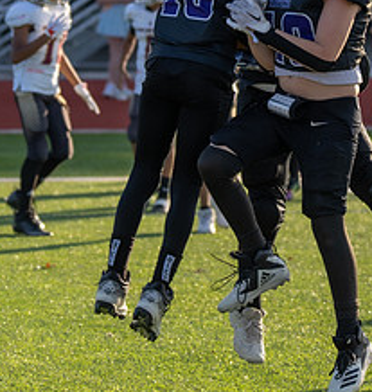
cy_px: 124
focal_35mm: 288
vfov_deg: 6.2
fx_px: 3596
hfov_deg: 5.9
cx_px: 223
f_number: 2.8
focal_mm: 77
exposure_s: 1/1000
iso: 100
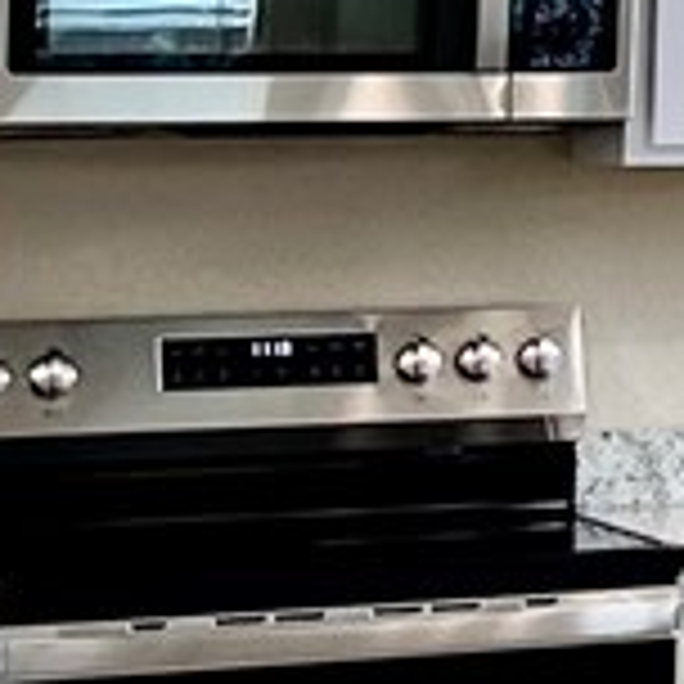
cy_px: -328
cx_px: 2866
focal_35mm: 224
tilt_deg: +3.0
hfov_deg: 6.2
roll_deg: -0.5
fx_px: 5008
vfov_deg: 7.7
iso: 64
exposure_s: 1/120
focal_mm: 6.86
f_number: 1.78
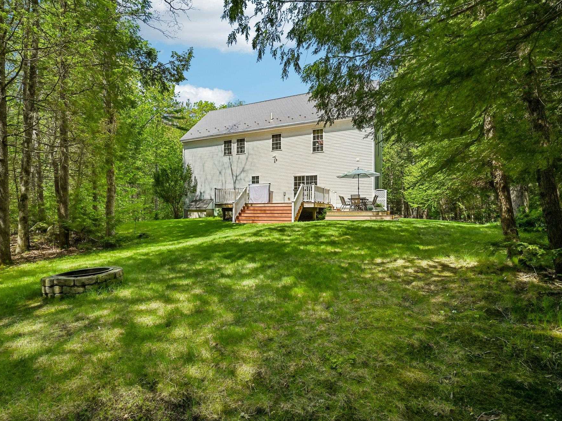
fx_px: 292
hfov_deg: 87.3
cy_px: 212
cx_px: 244
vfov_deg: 71.6
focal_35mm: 18
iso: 400
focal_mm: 16
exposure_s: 1/640
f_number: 8
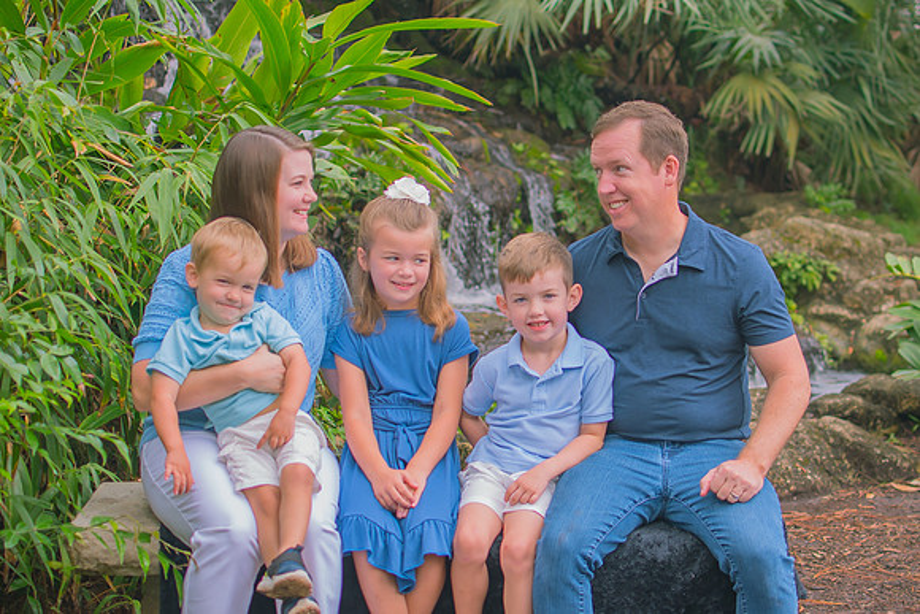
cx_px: 513
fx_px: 1731
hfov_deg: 29.7
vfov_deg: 20.1
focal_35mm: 68
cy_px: 300
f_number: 2.2
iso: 100
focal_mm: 35
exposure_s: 1/250
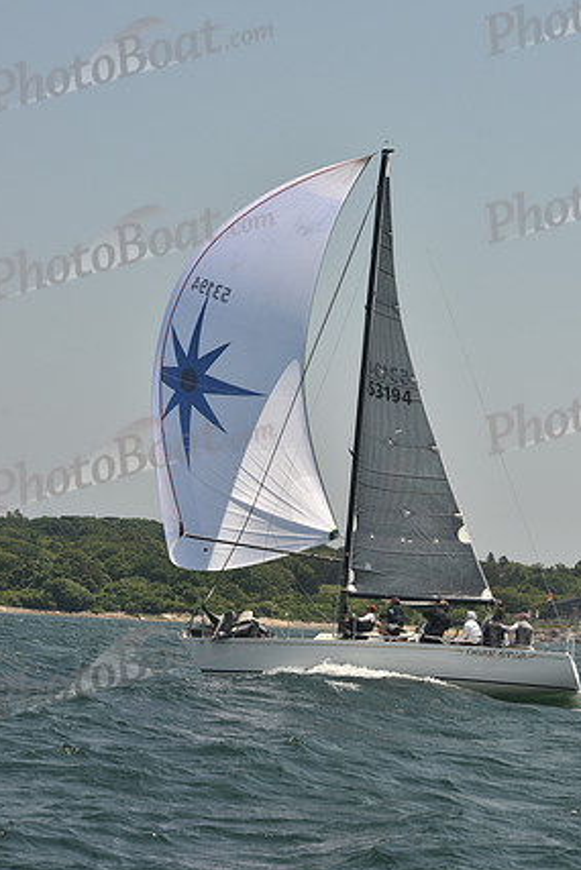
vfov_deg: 21.4
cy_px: 326
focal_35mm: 95
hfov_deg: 14.4
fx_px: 2298
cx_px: 380
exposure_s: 1/640
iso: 250
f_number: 8
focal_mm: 70
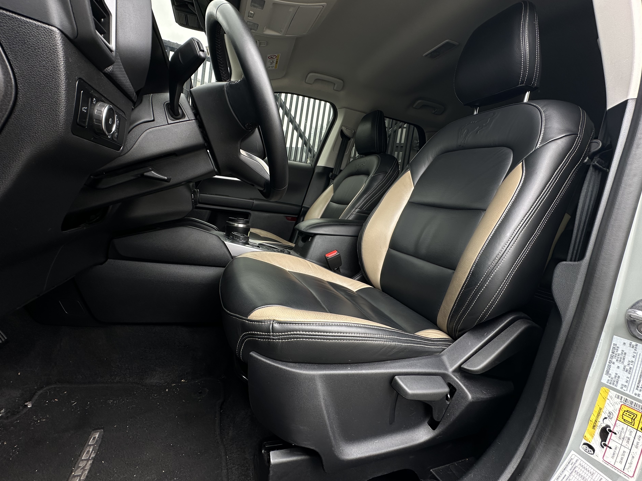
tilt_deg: -2.8
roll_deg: -8.8
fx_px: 278
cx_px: 314
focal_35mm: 15
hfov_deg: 98.2
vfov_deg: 81.6
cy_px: 225
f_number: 2.2
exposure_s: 1/106
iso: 40
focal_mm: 2.22
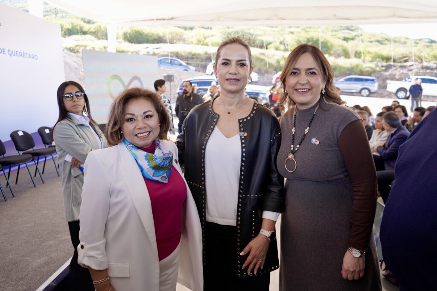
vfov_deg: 45.0
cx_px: 218
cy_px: 146
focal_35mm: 29
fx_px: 352
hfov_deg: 63.7
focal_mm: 29
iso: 400
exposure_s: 1/200
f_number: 4
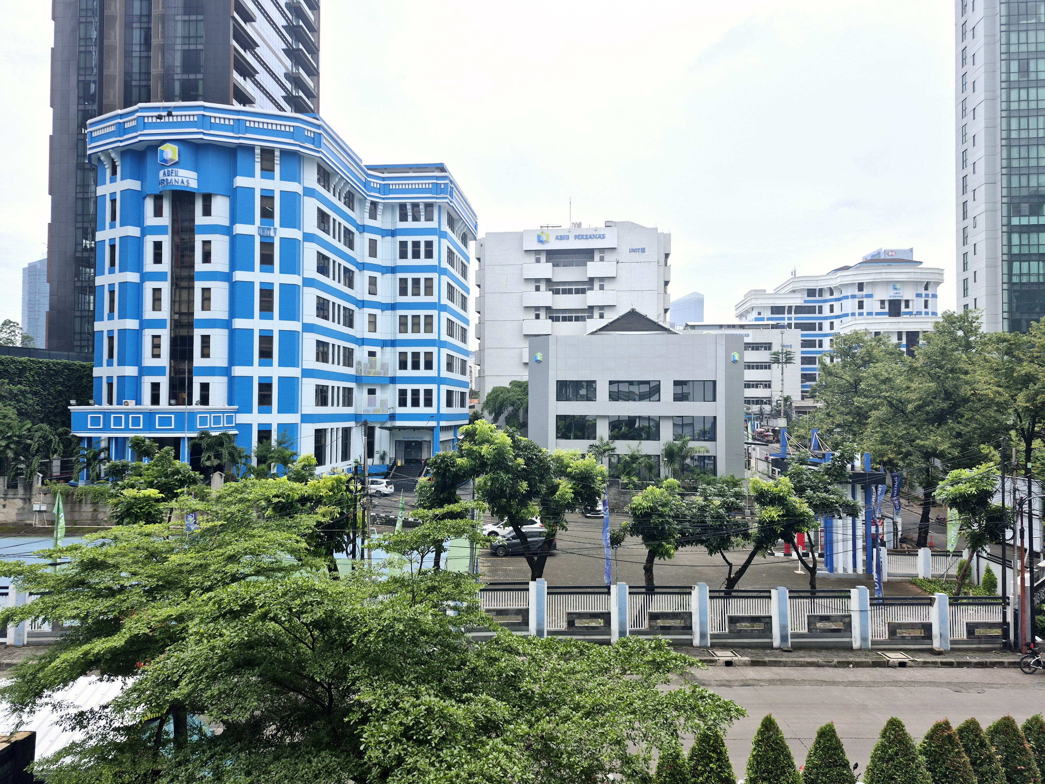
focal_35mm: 23
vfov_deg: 58.9
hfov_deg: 73.9
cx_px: 522
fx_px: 694
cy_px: 392
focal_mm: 5.4
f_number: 1.8
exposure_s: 1/2000
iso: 25
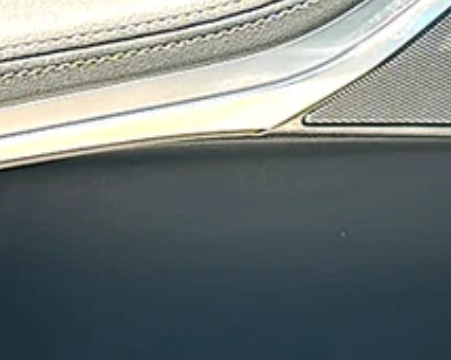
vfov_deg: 12.2
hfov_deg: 15.8
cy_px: -132
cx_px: 222
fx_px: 1627
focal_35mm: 122
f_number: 1.78
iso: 80
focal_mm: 6.86
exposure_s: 1/416
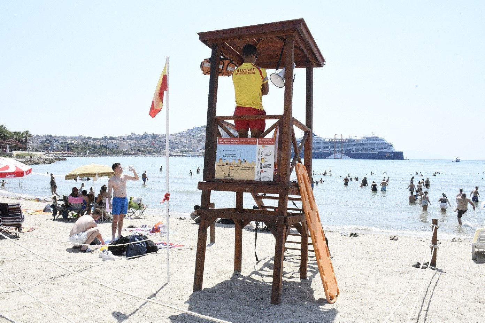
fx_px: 364
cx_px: 242
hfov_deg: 67.4
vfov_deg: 47.9
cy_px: 162
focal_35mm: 27
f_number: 22
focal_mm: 18
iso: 1600
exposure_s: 1/320
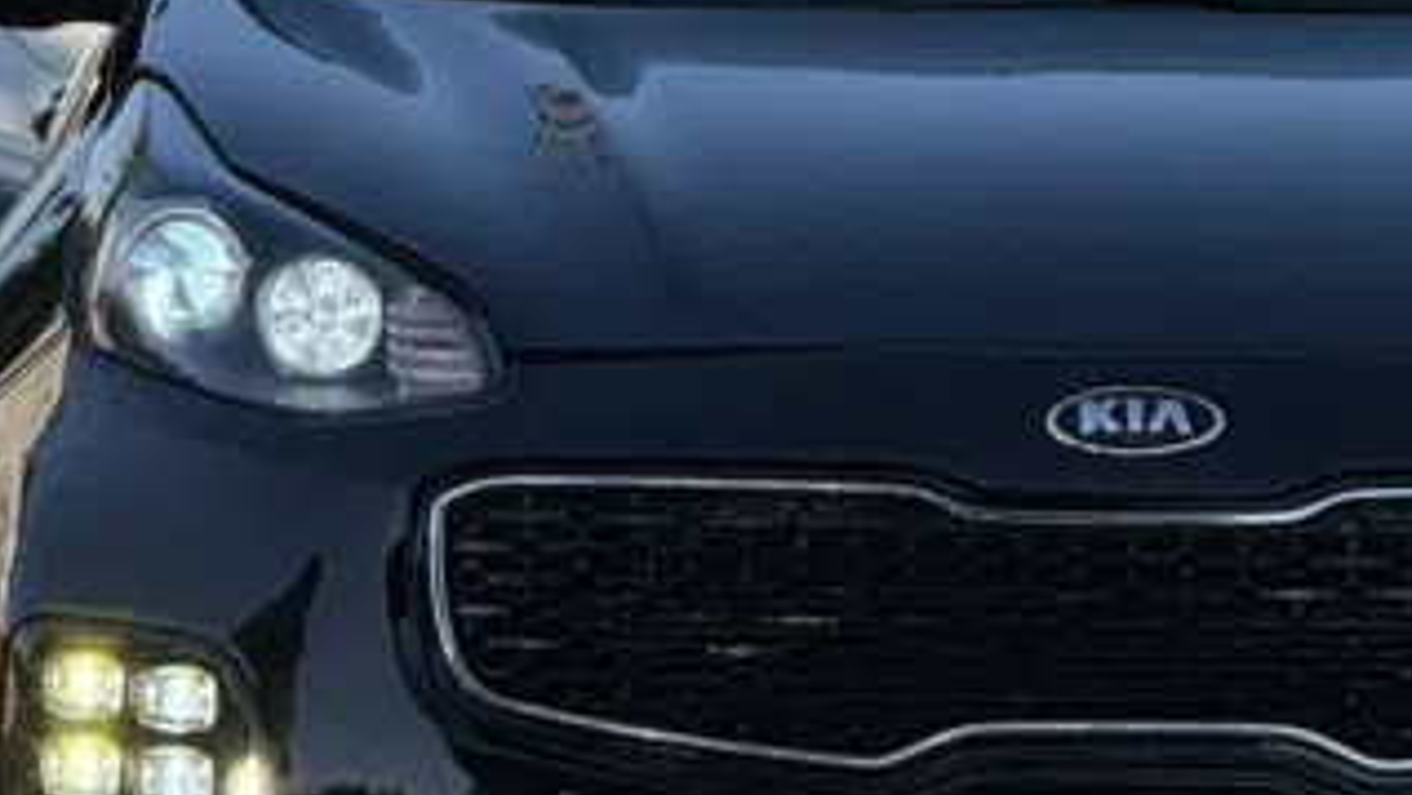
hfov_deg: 8.2
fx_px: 9849
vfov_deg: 4.6
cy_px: 13
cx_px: 1128
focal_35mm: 263
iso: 50
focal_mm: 15.66
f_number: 2.8
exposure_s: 1/1650
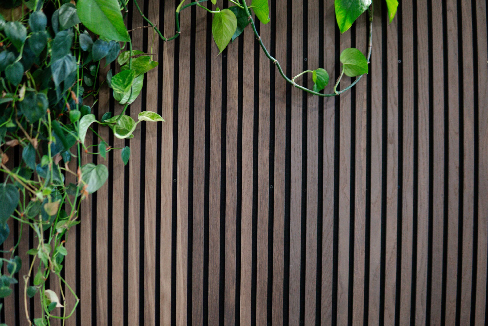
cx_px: 244
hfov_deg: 43.6
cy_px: 163
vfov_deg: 29.9
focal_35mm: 45
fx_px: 610
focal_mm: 30
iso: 400
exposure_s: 1/250
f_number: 1.4
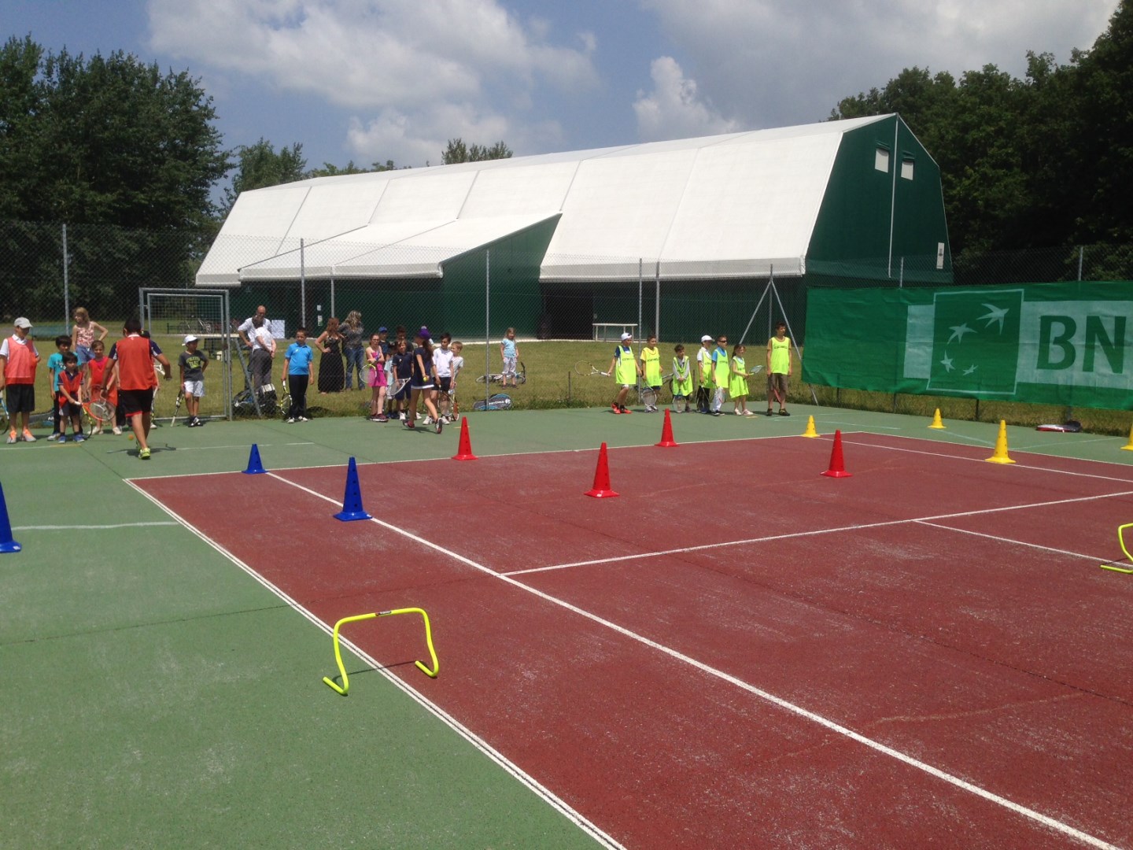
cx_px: 566
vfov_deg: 42.9
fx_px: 1080
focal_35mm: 33
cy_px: 425
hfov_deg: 55.4
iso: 50
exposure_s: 1/3012
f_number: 2.4
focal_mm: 4.12
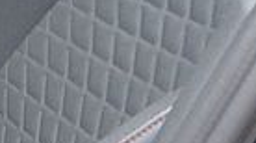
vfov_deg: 5.3
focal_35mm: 226
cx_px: -429
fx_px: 1531
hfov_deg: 8.5
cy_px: -42
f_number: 3.5
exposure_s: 1/125
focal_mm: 11
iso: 200
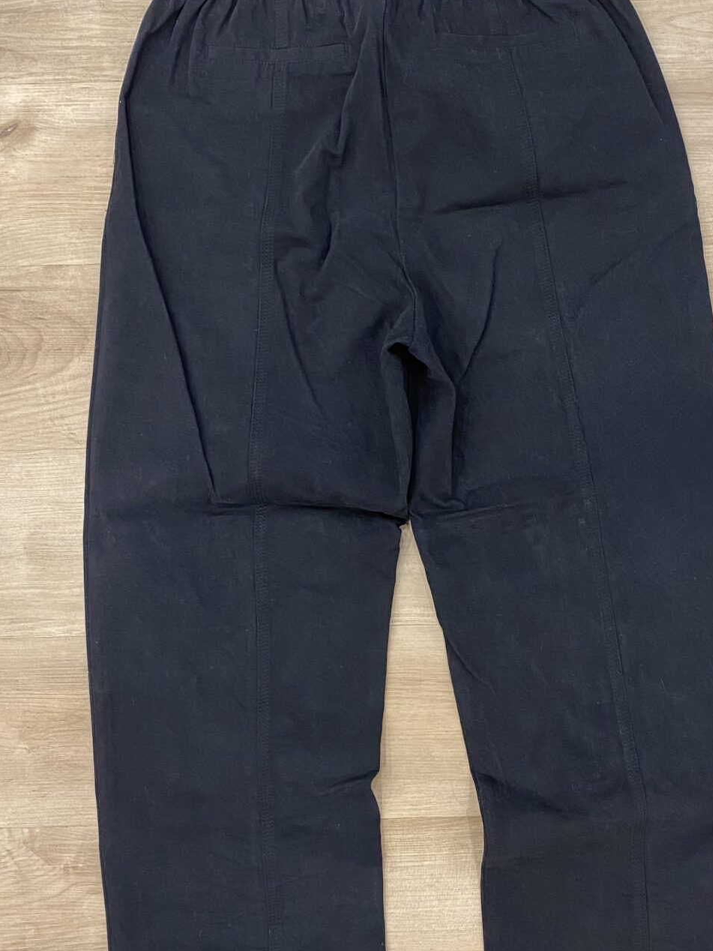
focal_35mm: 42
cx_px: 394
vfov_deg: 44.8
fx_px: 1153
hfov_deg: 34.3
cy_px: 448
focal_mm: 4.25
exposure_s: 1/60
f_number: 1.8
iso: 200
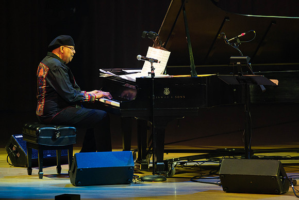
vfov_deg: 3.4
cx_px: 150
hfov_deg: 5.2
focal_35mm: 400
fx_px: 3323
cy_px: 100
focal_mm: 400
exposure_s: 1/160
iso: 2500
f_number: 5.6
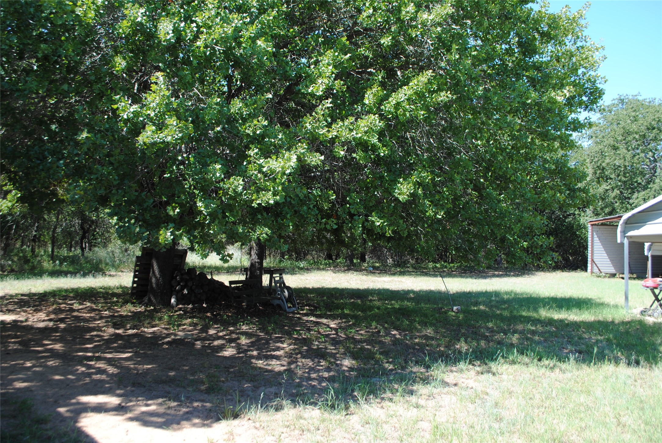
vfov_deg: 43.7
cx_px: 331
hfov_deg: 61.9
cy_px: 222
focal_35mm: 30
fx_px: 552
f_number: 5.6
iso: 100
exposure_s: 1/125
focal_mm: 20
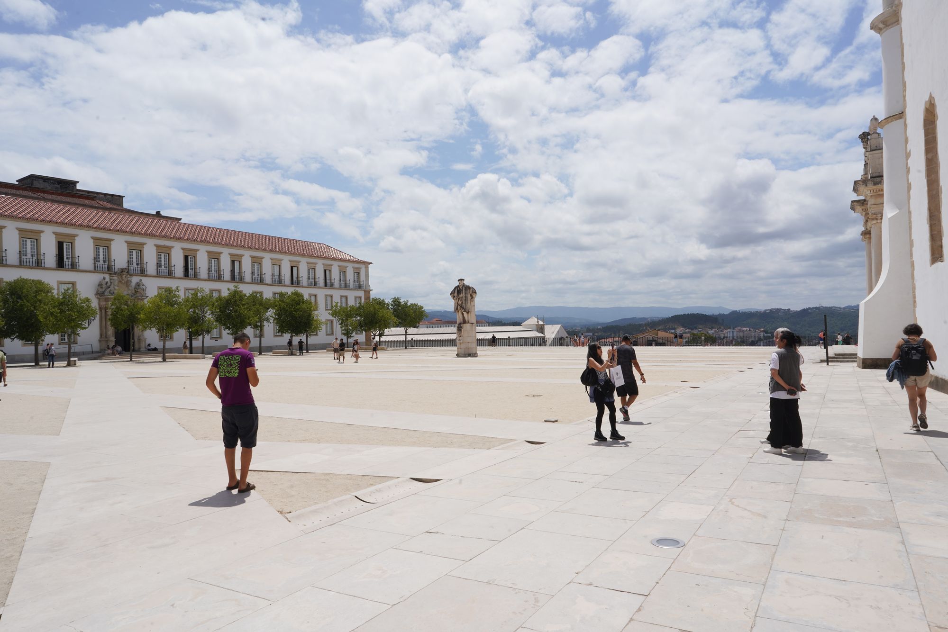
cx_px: 474
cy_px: 316
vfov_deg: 53.1
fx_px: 632
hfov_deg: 73.7
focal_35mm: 24
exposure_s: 1/100
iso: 100
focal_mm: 24
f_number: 22
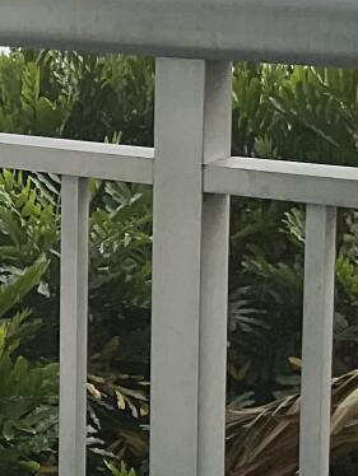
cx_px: -278
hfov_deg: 9.2
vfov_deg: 12.7
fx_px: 2135
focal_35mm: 155
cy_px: 162
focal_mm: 3
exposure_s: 1/209
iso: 20
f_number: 1.8
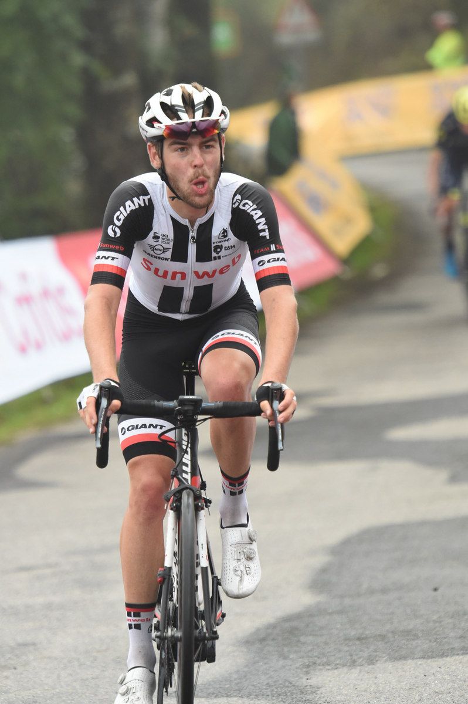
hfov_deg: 4.6
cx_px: 234
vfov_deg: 6.9
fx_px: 5860
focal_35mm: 300
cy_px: 352
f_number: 5.6
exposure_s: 1/800
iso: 3200
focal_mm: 300
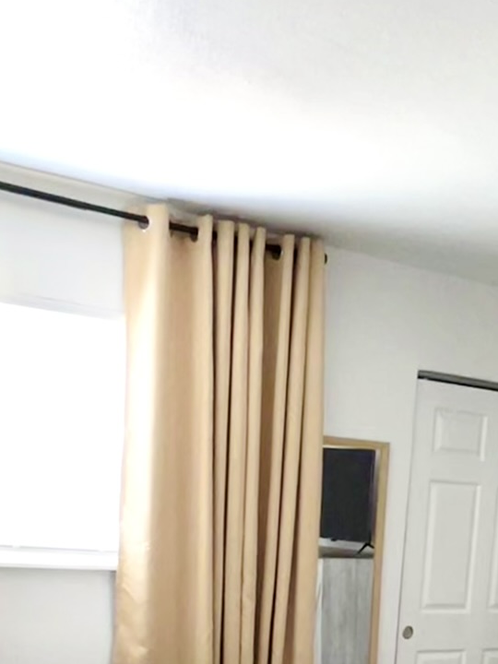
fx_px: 710
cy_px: 732
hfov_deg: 37.6
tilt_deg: -13.8
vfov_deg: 40.4
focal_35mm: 37
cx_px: 383
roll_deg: -2.2
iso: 64
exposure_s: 1/97
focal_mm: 1.57
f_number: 1.8
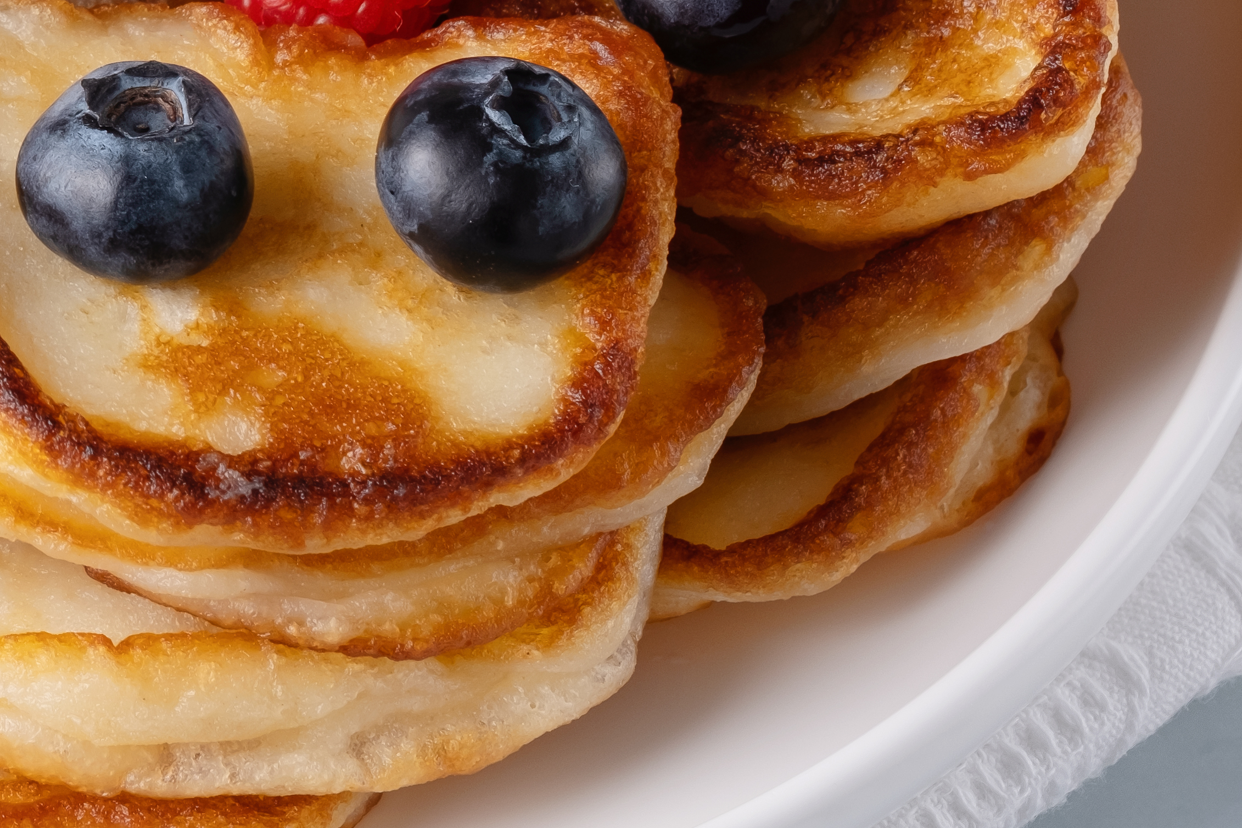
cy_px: -66
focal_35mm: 331
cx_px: -237
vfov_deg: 4.1
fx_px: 11419
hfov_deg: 6.2
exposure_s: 1/160
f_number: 11
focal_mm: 80
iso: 160
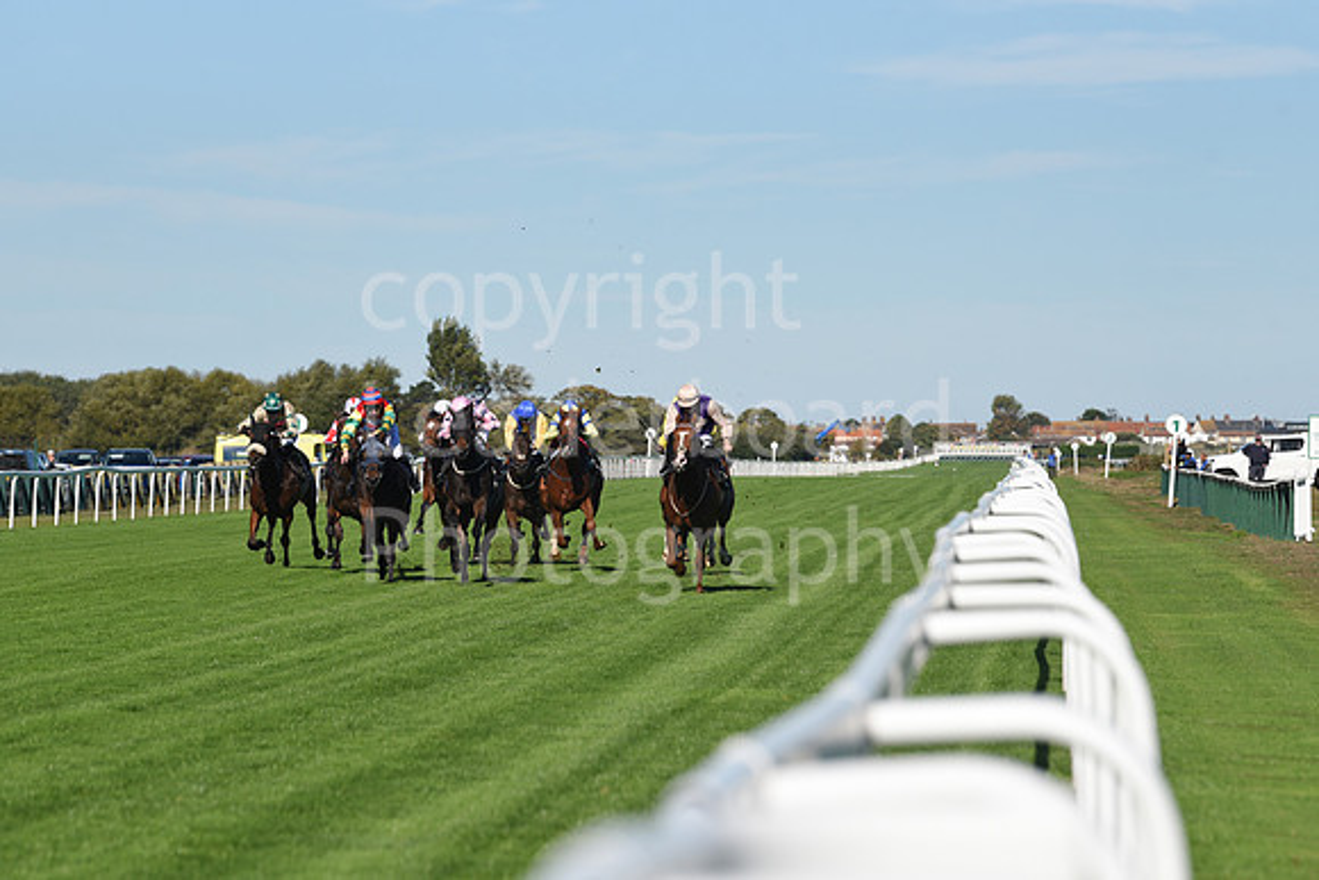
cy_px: 440
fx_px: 7329
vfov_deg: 6.9
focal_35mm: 200
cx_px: 660
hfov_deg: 10.3
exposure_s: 1/3200
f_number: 6.3
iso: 400
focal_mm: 200
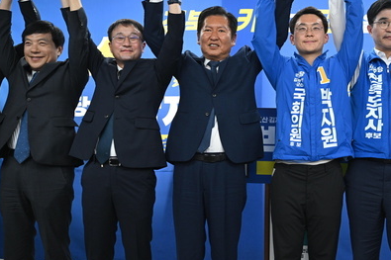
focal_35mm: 45
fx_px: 485
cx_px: 268
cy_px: 100
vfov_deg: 29.9
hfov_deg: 43.1
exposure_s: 1/250
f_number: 2.8
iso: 2200
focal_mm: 31.5
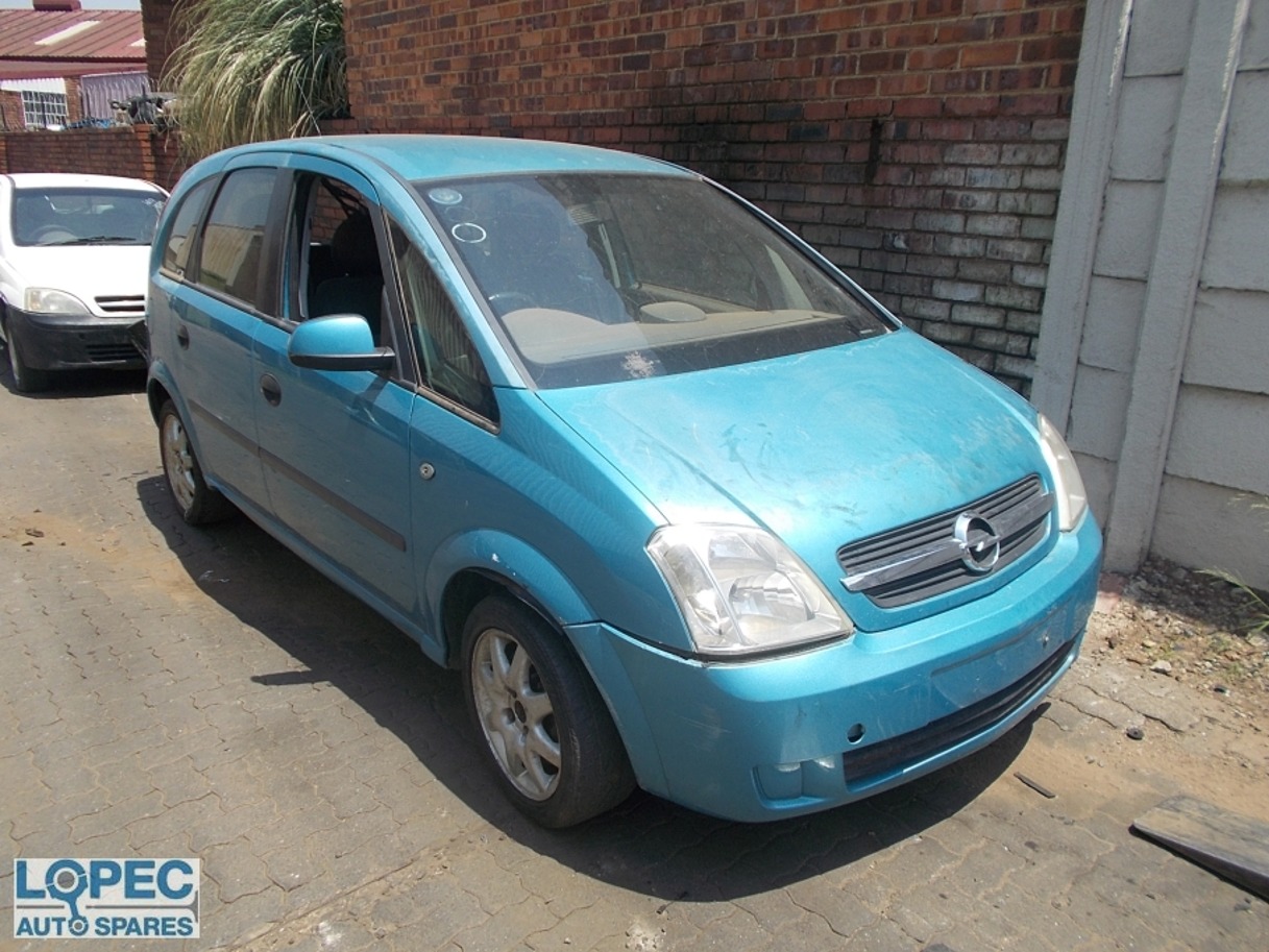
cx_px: 634
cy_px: 476
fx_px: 953
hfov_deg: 67.3
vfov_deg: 53.1
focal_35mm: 26
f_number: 8
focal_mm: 4.6
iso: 80
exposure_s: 1/125
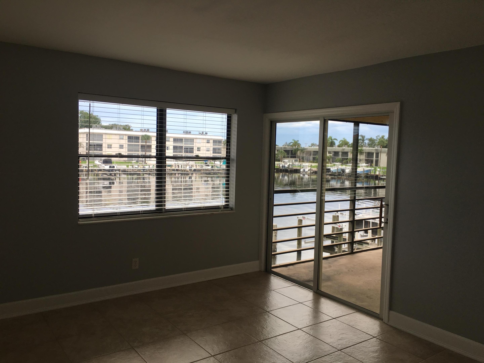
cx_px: 242
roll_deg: -2.2
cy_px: 182
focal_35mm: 29
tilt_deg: -3.2
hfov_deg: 61.7
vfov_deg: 48.2
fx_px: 405
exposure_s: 1/297
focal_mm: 4.15
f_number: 2.2
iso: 25
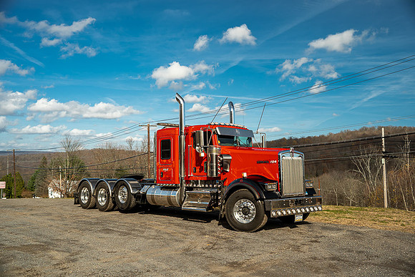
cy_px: 138
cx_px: 208
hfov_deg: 54.4
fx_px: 404
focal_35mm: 35
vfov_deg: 37.9
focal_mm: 35
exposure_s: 1/250
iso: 100
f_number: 5.6
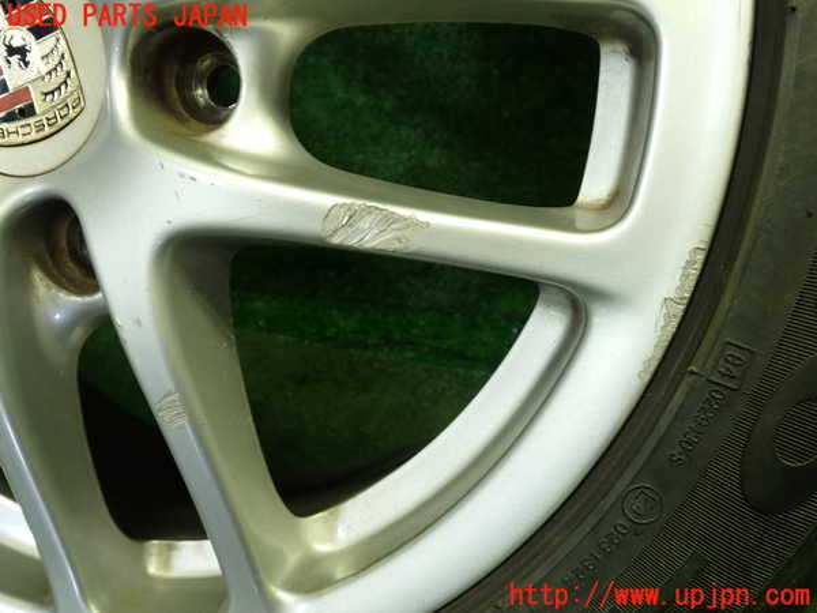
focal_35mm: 32
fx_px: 755
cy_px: 306
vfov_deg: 44.2
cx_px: 408
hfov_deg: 56.8
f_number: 2.4
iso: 200
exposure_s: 1/60
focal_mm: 5.79
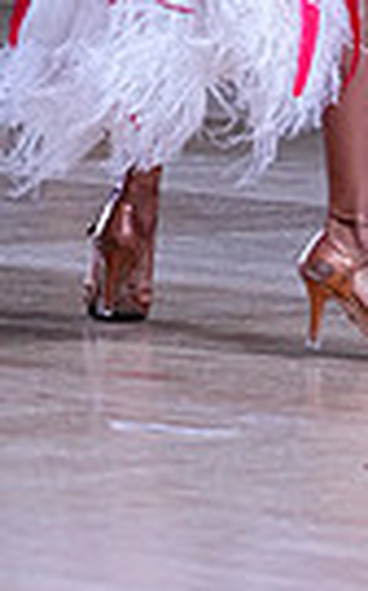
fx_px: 7904
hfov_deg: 2.7
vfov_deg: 4.3
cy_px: -376
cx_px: 7
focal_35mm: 491
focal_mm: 112
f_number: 4
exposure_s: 1/500
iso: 1250
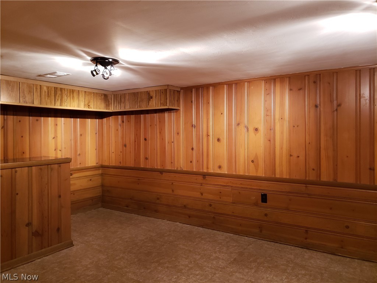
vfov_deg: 53.1
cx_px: 188
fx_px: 283
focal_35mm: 26
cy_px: 142
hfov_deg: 67.3
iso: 250
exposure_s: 1/20
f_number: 1.5
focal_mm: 4.3
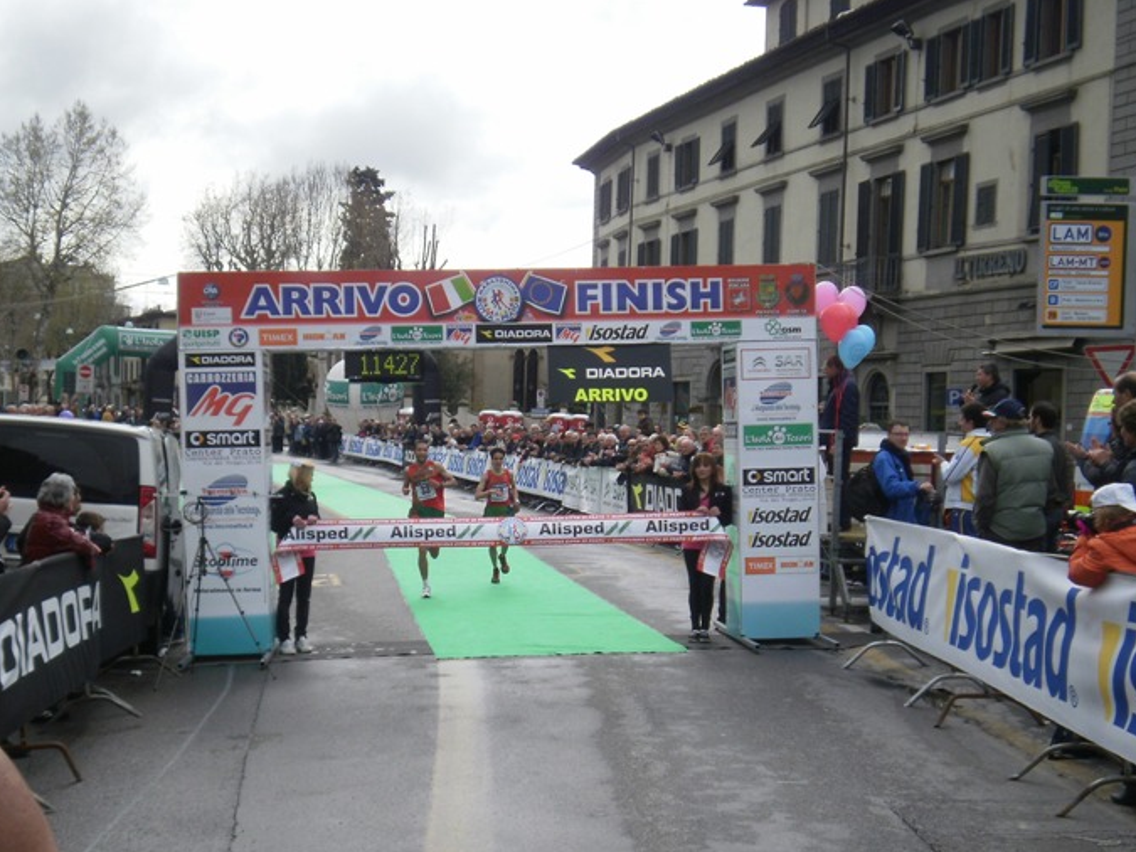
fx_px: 1673
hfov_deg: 37.5
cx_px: 527
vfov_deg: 28.5
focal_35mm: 51
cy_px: 500
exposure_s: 1/1000
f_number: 3.4
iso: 100
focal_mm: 7.61
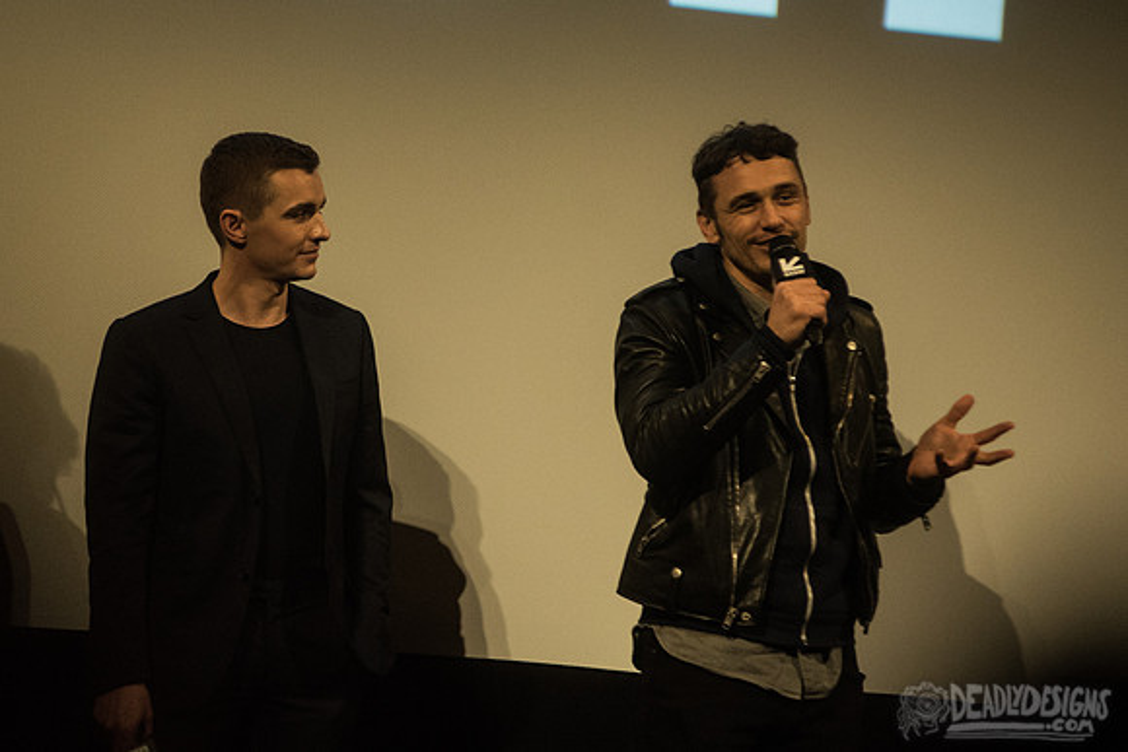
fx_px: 8172
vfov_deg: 5.3
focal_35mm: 261
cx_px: 385
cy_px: 333
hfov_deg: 7.9
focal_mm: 185
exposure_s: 1/250
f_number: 3.2
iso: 2000
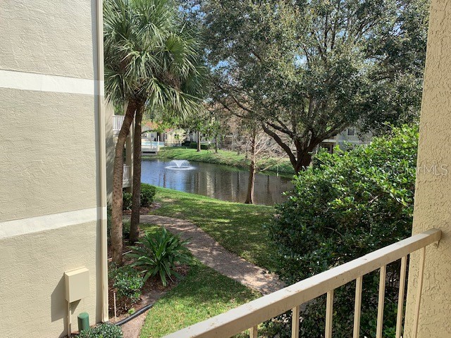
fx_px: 339
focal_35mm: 26
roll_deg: +0.2
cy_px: 169
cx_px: 226
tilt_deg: -7.0
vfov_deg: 53.1
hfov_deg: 67.3
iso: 25
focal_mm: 4.25
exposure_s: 1/1065
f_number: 1.8
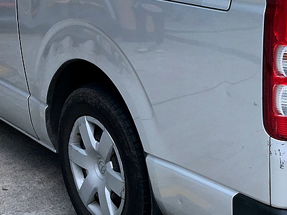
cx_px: 280
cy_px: 57
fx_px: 563
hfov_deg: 27.1
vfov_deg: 21.4
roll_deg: +1.4
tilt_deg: -11.2
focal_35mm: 68
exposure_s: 1/1008
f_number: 1.8
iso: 20
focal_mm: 3.99
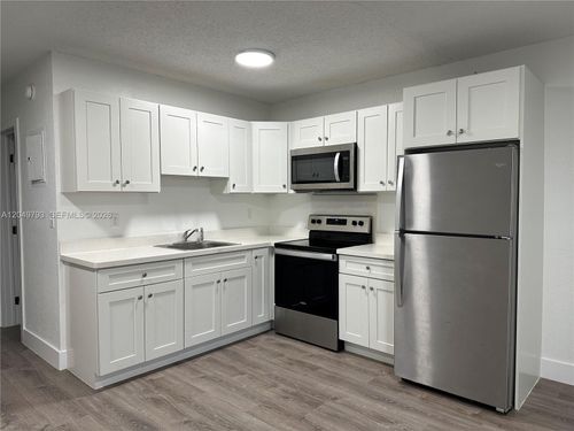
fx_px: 398
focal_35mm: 24
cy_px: 216
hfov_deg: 71.6
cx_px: 287
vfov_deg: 56.8
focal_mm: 6.86
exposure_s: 1/120
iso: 160
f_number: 1.78
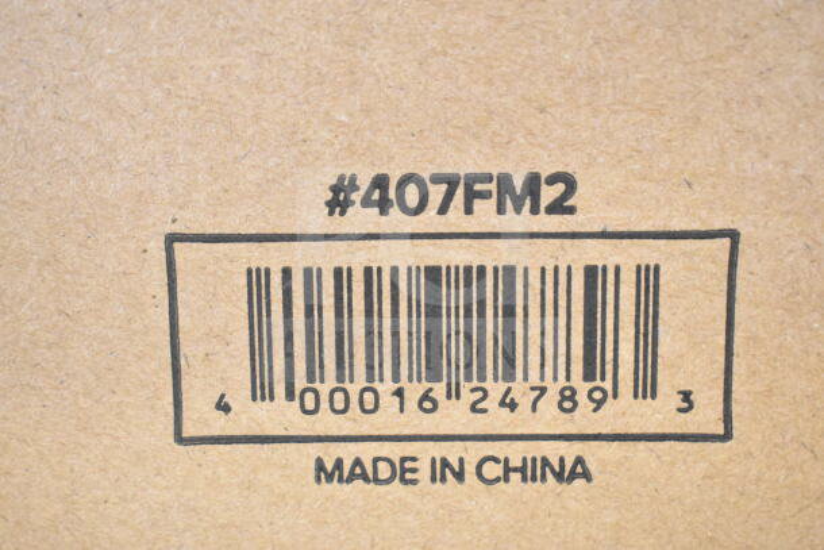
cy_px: 275
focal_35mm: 57
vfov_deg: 23.8
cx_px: 412
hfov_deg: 35.0
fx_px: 1305
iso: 5600
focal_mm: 38
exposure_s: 1/60
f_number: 4.8
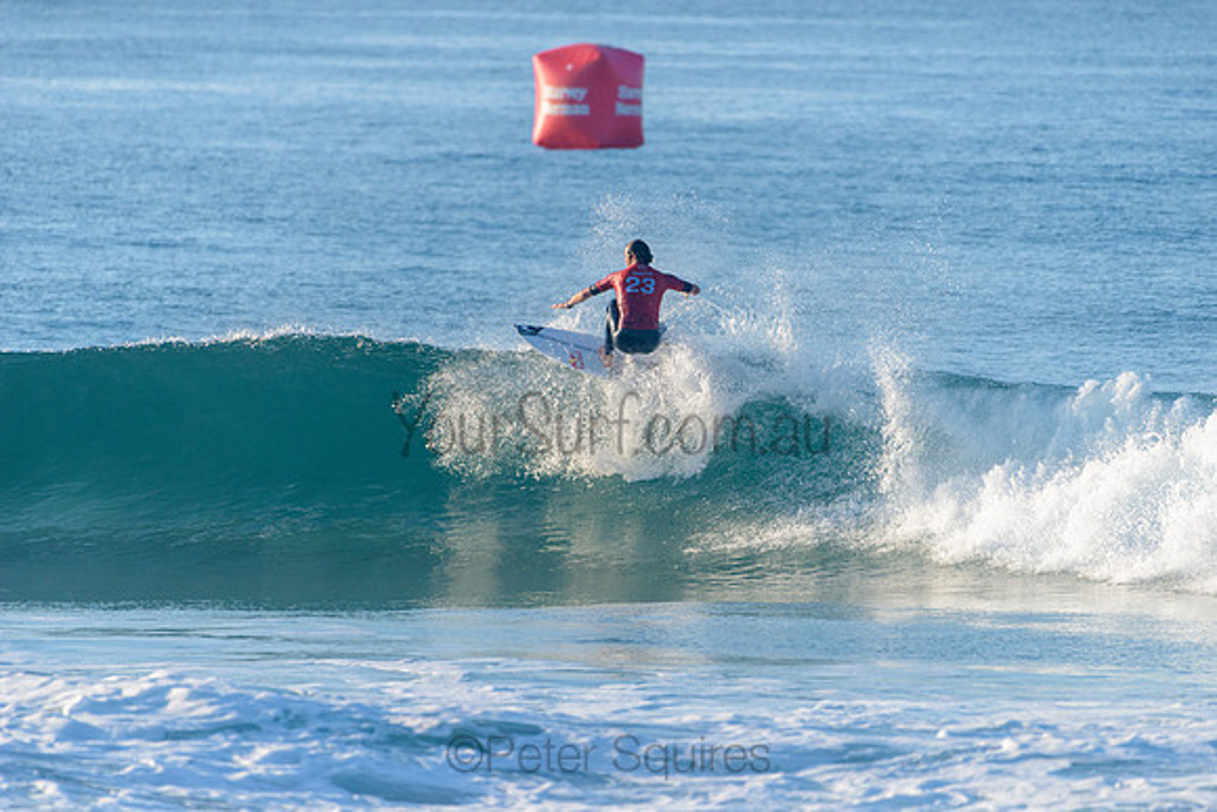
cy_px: 406
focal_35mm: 500
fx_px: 16909
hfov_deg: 4.1
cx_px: 608
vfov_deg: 2.8
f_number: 5.6
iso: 360
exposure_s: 1/2000
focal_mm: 500
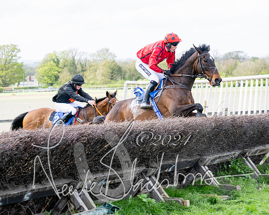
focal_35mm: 107
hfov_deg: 18.0
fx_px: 850
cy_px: 82
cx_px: 112
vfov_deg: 14.4
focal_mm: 70
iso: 400
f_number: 3.5
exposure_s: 1/1000
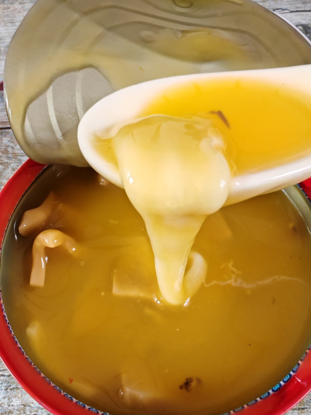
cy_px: 208
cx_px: 156
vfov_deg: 67.3
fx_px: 312
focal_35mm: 26
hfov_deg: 53.1
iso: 160
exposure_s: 1/50
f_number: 2.2
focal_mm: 1.96
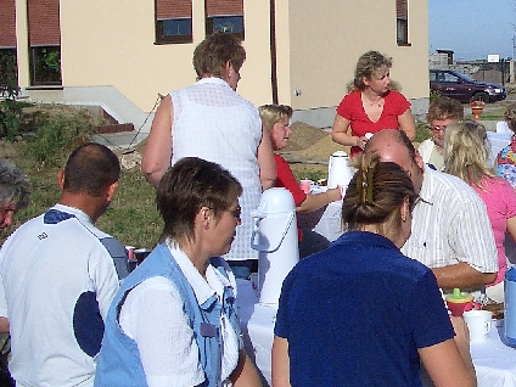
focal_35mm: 66
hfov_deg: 28.1
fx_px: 984
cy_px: 167
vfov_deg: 22.2
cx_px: 484
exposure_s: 1/1600
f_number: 4.3
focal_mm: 5.8
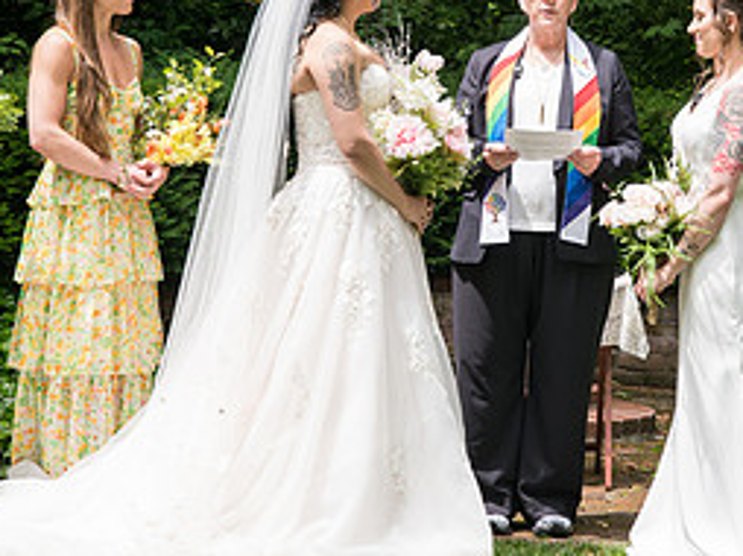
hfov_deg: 14.9
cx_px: 480
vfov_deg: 11.2
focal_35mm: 132
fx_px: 2831
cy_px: 98
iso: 320
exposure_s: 1/400
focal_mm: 60
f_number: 5.6
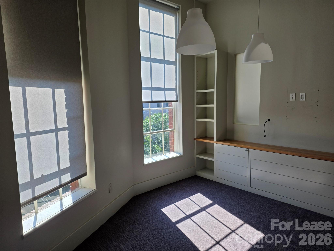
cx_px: 167
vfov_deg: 58.9
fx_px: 222
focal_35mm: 23
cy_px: 126
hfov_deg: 73.9
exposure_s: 1/1597
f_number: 1.7
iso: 80
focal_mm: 6.3
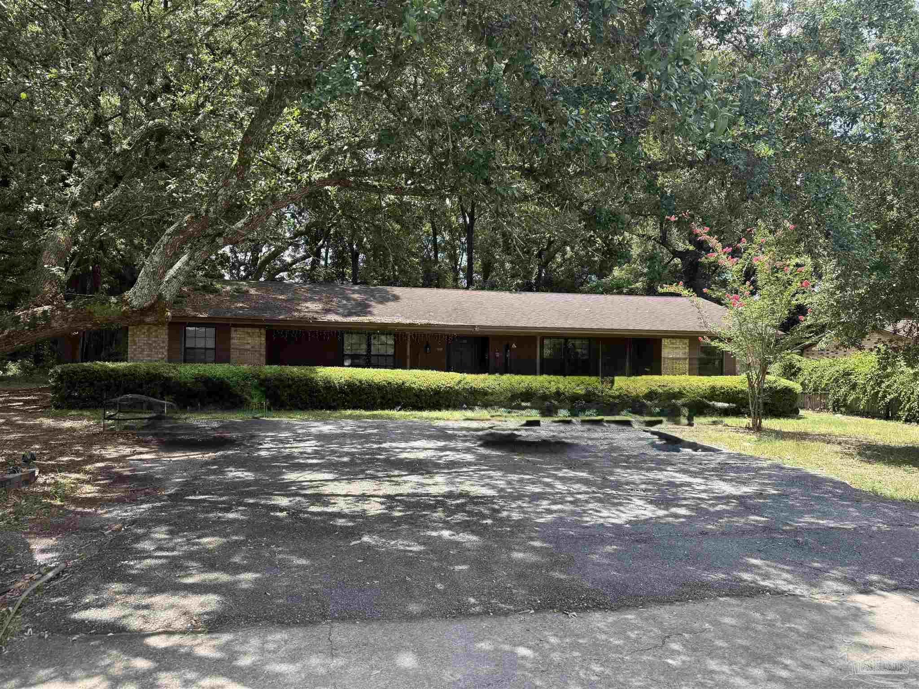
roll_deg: -1.1
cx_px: 460
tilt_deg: +1.7
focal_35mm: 24
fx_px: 637
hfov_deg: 71.6
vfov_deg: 56.8
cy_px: 344
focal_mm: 6.76
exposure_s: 1/735
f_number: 1.78
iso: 80
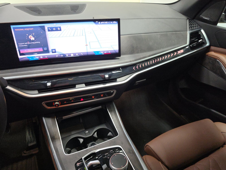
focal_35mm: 23
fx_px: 150
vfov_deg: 58.9
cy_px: 85
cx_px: 113
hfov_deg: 73.9
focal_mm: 6.5
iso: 240
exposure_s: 1/100
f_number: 1.4
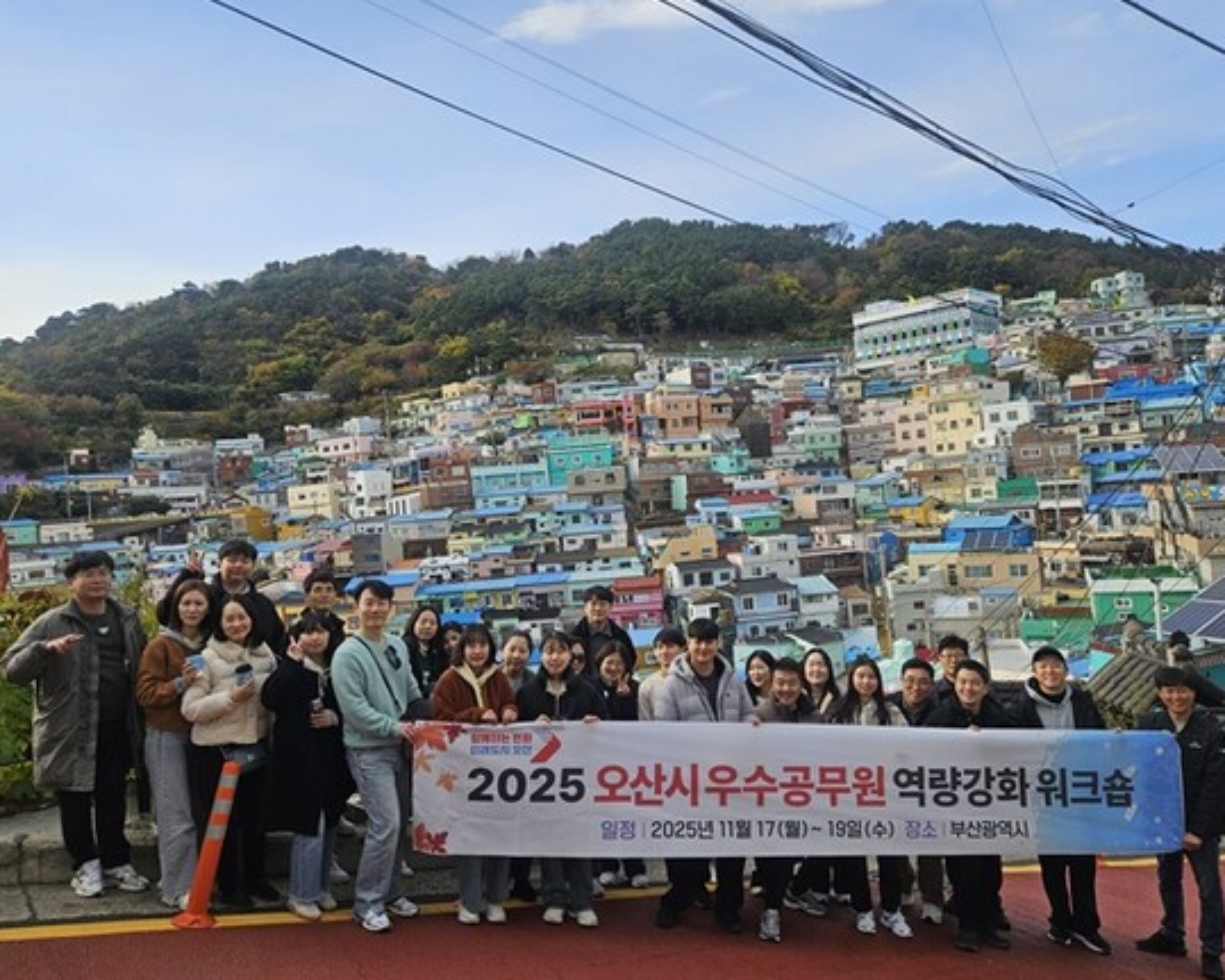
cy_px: 473
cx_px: 634
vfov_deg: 56.8
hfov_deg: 68.1
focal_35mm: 25
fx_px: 906
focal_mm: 5.4
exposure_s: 1/1050
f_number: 1.8
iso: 25
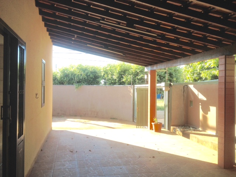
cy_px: 88
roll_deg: +2.0
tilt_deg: -2.2
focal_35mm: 35
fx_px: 239
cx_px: 118
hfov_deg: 52.6
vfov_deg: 40.7
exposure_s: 1/339
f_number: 2.4
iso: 50
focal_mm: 4.28
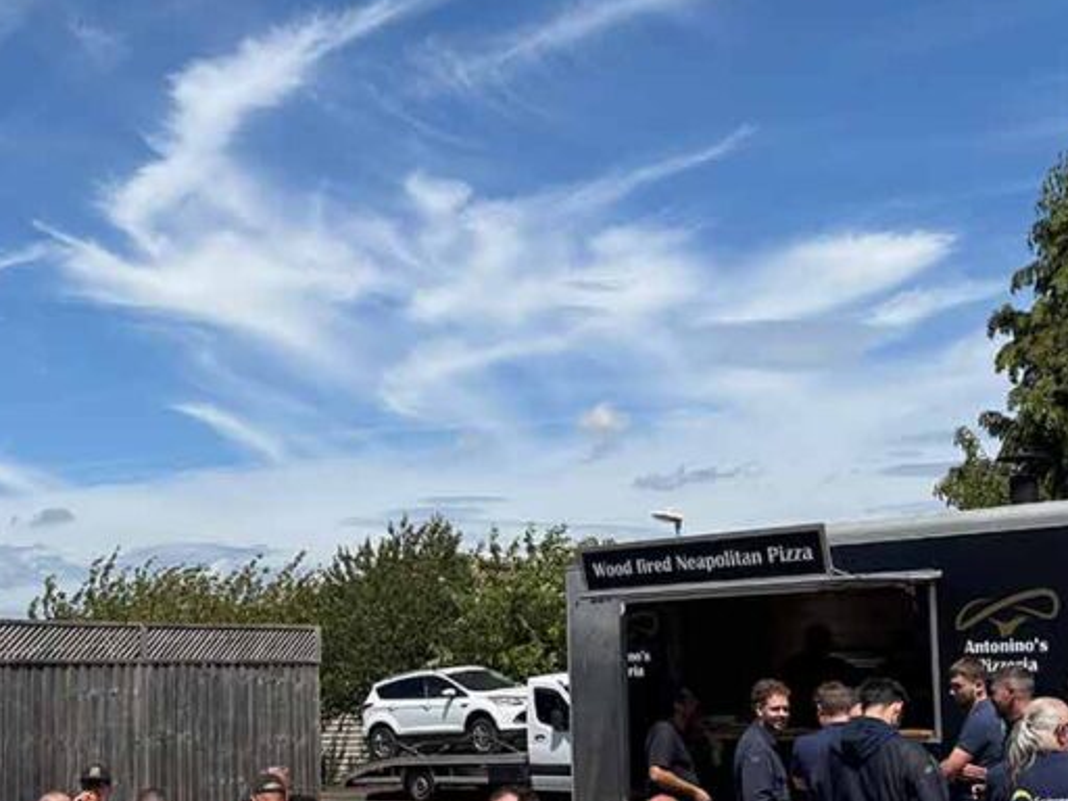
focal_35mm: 52
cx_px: 417
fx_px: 1604
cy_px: 534
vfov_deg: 27.9
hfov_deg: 36.7
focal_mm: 5.96
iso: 50
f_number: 1.6
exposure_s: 1/4630
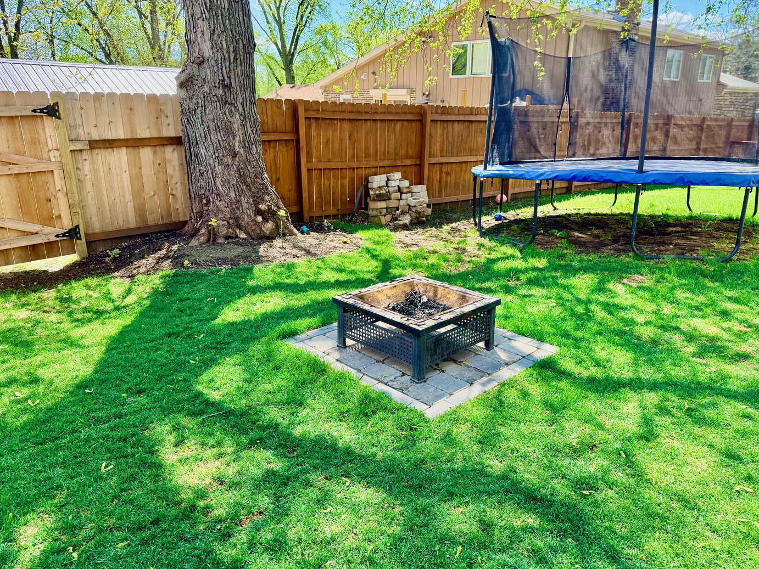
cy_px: 279
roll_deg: -0.5
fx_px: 548
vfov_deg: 54.9
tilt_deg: -17.6
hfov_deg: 69.4
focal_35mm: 25
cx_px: 376
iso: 100
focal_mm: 6.76
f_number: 1.78
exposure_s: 1/772
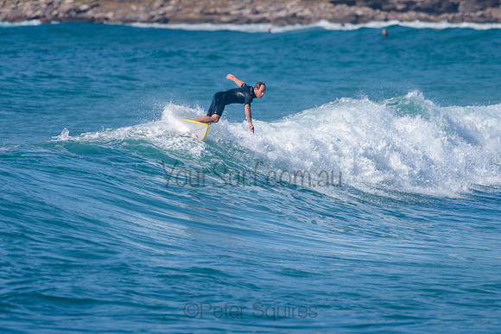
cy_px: 140
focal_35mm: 613
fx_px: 8530
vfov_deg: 2.2
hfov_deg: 3.4
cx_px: 221
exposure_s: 1/2000
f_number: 5.6
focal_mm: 500
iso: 180
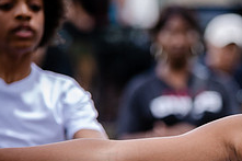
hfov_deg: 3.3
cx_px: 313
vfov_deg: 2.2
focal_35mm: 629
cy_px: 160
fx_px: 4225
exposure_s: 1/400
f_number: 4
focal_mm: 160
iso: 200
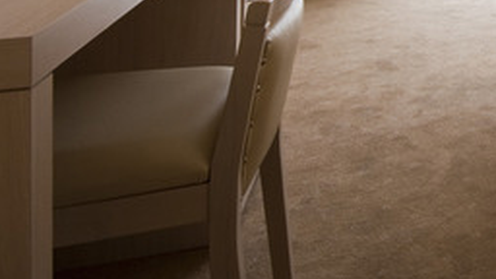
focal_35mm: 59
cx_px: 723
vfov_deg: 17.2
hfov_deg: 26.7
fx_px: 776
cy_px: -202
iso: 100
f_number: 9.5
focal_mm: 12
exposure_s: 1/15
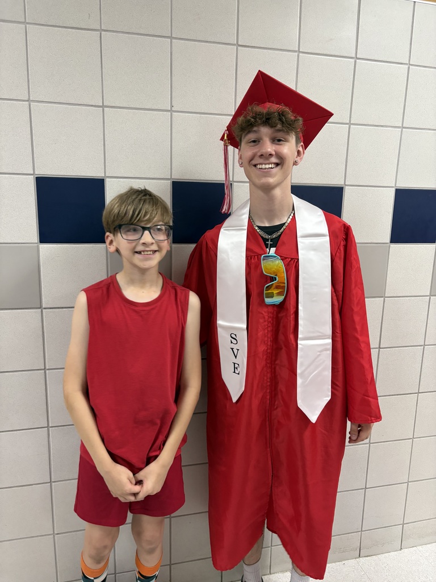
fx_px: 437
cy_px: 291
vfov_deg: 67.3
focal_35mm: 26
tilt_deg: -10.7
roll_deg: -2.0
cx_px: 218
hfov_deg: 53.1
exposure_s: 1/60
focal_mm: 5.96
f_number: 1.6
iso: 200
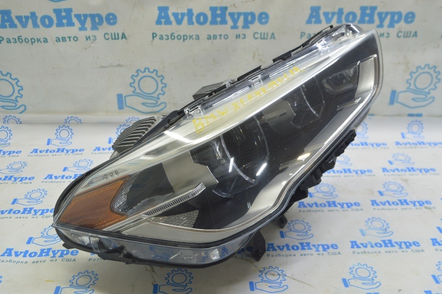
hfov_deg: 51.3
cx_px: 221
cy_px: 147
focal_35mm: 38
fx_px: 460
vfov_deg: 35.4
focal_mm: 25
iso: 400
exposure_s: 1/20
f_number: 5.6
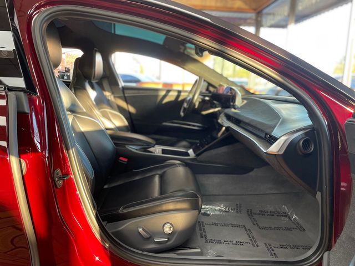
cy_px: 133
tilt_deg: -10.6
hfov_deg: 67.3
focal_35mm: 26
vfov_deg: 53.1
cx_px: 178
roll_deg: -2.4
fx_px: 267
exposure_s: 1/60
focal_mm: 4.2
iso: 80
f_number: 1.6
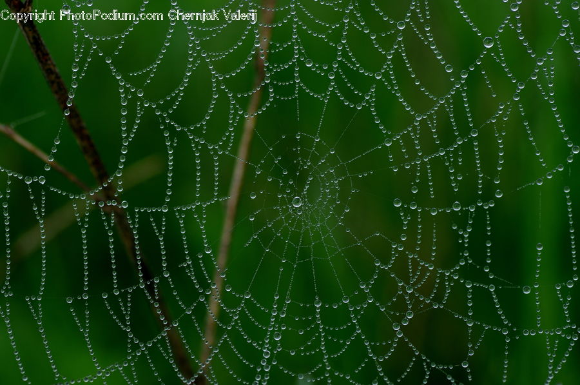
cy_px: 192
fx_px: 2171
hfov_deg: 15.2
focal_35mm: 135
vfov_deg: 10.1
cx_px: 290
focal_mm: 90
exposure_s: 1/400
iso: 200
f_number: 5
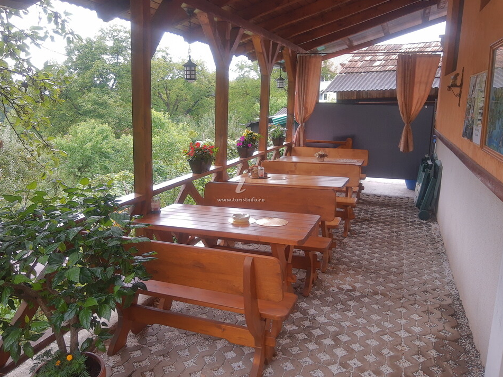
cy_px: 183
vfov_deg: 49.7
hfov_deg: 63.4
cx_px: 239
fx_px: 407
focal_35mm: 28
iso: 63
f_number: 1.8
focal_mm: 3.95
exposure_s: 1/100
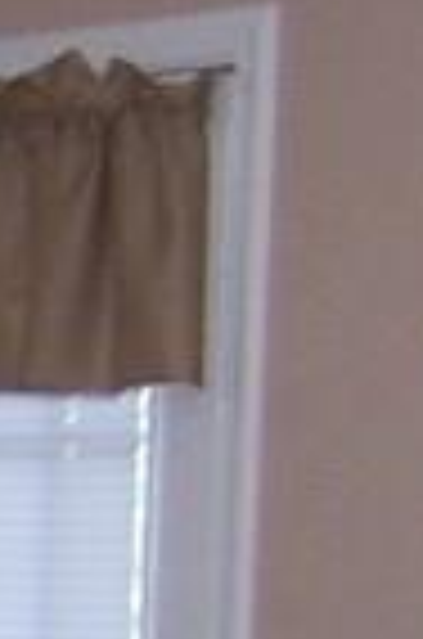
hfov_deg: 4.9
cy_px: 891
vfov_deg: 8.2
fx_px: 4392
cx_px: -1386
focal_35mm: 248
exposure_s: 1/60
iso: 140
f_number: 2.8
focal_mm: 5.5
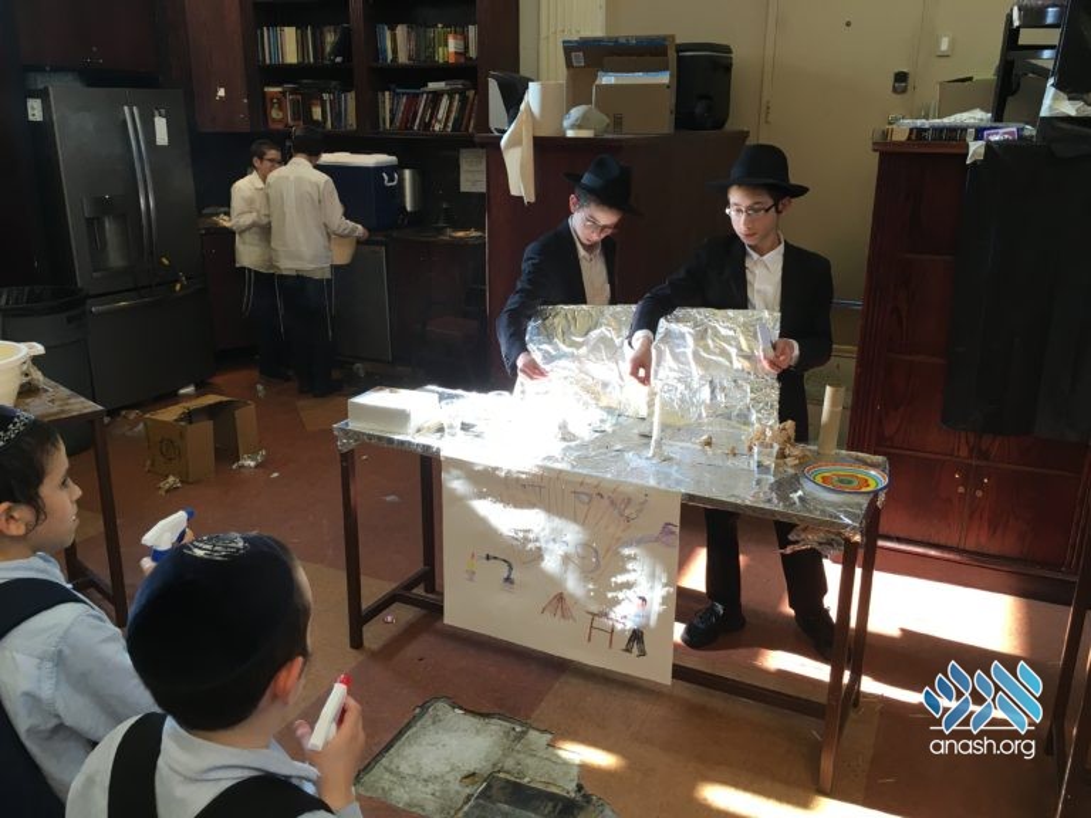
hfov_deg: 61.7
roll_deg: +0.1
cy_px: 409
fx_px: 914
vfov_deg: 48.2
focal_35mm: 29
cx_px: 546
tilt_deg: -18.3
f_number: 2.2
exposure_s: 1/30
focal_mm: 4.15
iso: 32
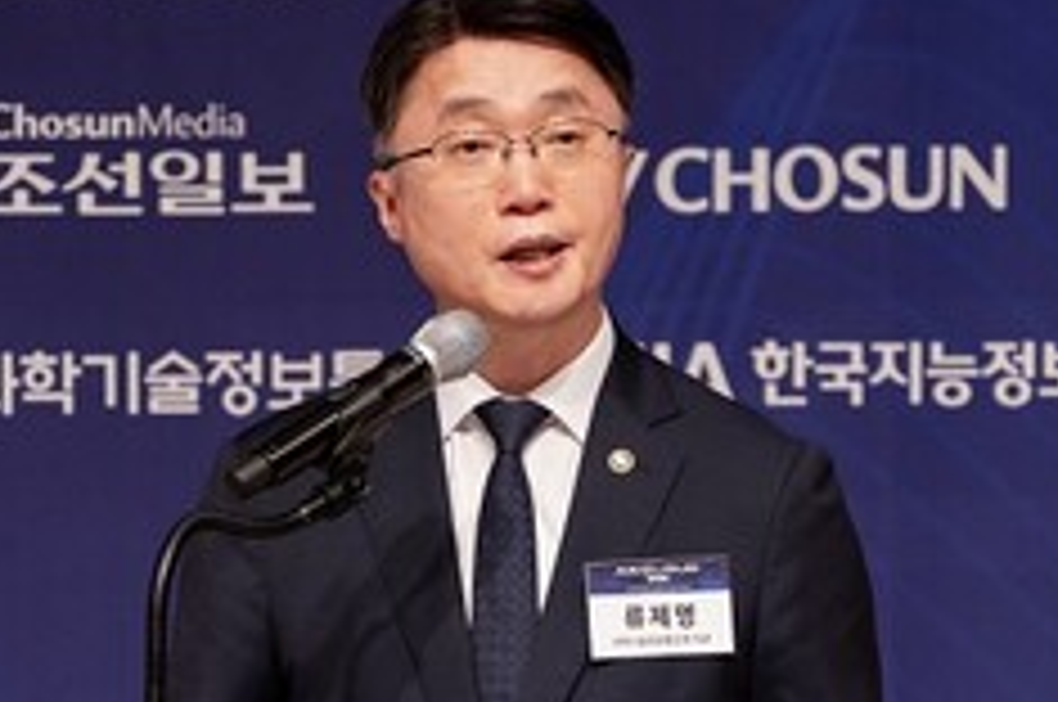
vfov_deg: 4.0
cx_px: 378
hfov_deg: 6.1
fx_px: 9978
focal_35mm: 340
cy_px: 522
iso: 1250
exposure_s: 1/125
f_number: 2.8
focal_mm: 133
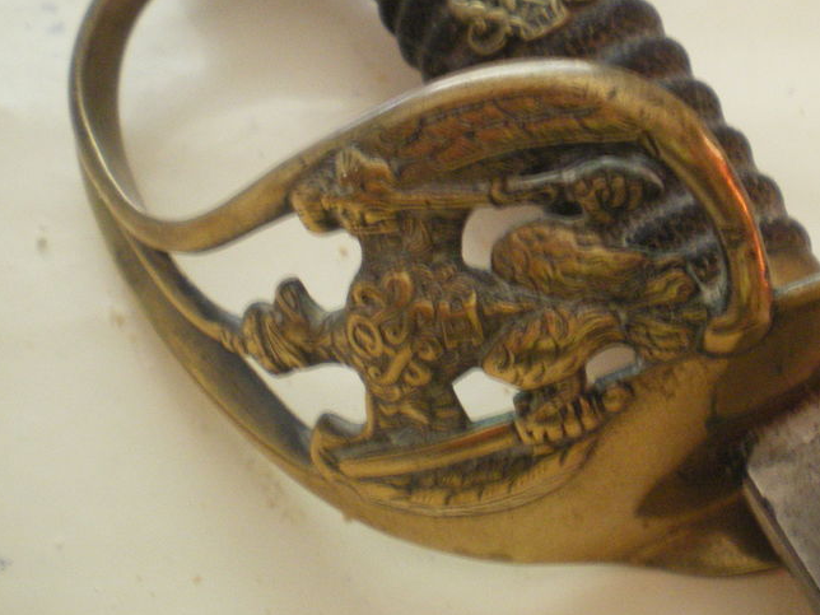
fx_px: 1398
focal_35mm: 59
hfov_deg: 32.2
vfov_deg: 24.8
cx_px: 590
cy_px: 239
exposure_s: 1/8
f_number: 3.1
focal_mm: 6.3
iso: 400
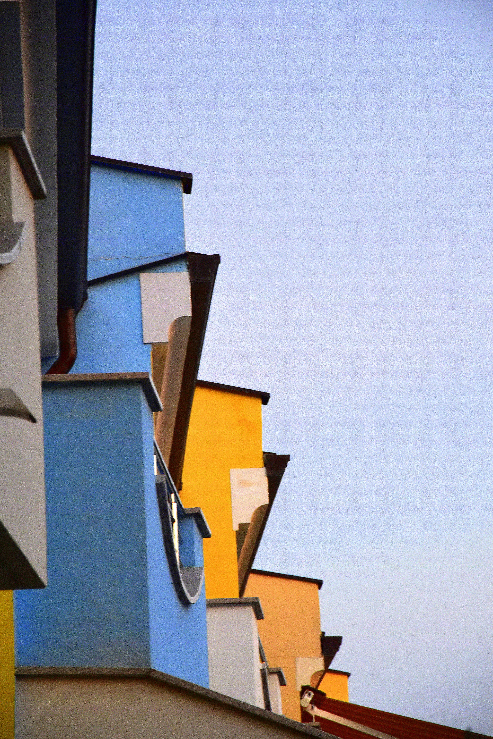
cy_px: 370
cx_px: 246
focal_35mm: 158
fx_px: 3235
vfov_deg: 13.0
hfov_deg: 8.7
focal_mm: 105
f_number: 6.7
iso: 1600
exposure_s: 1/30
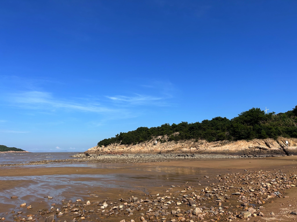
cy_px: 111
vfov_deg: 53.1
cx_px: 148
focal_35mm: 26
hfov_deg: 67.3
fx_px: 223
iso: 50
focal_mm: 5.7
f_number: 1.5
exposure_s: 1/5319
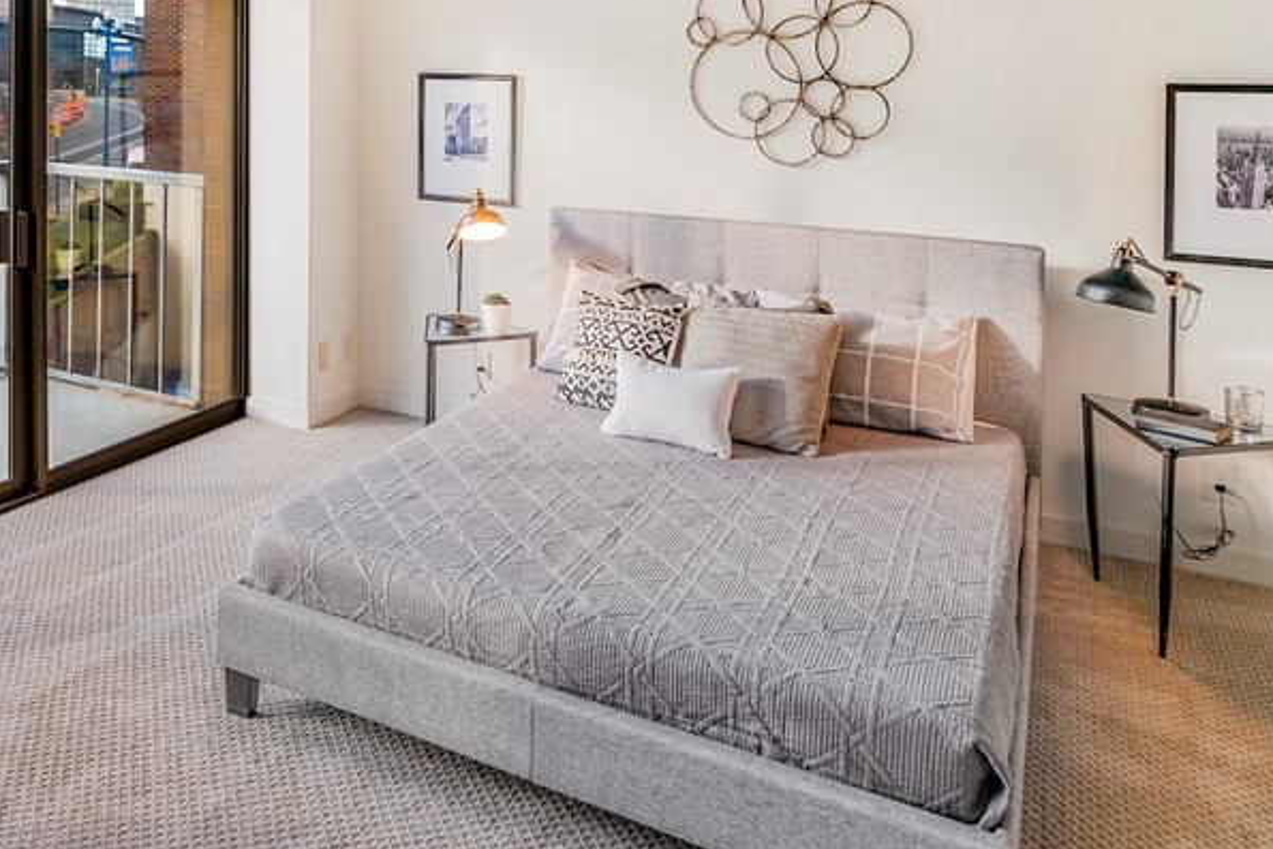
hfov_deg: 56.9
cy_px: 192
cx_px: 303
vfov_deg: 40.9
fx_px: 1096
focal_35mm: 31
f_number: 7.1
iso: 320
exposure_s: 1/20
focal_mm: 17
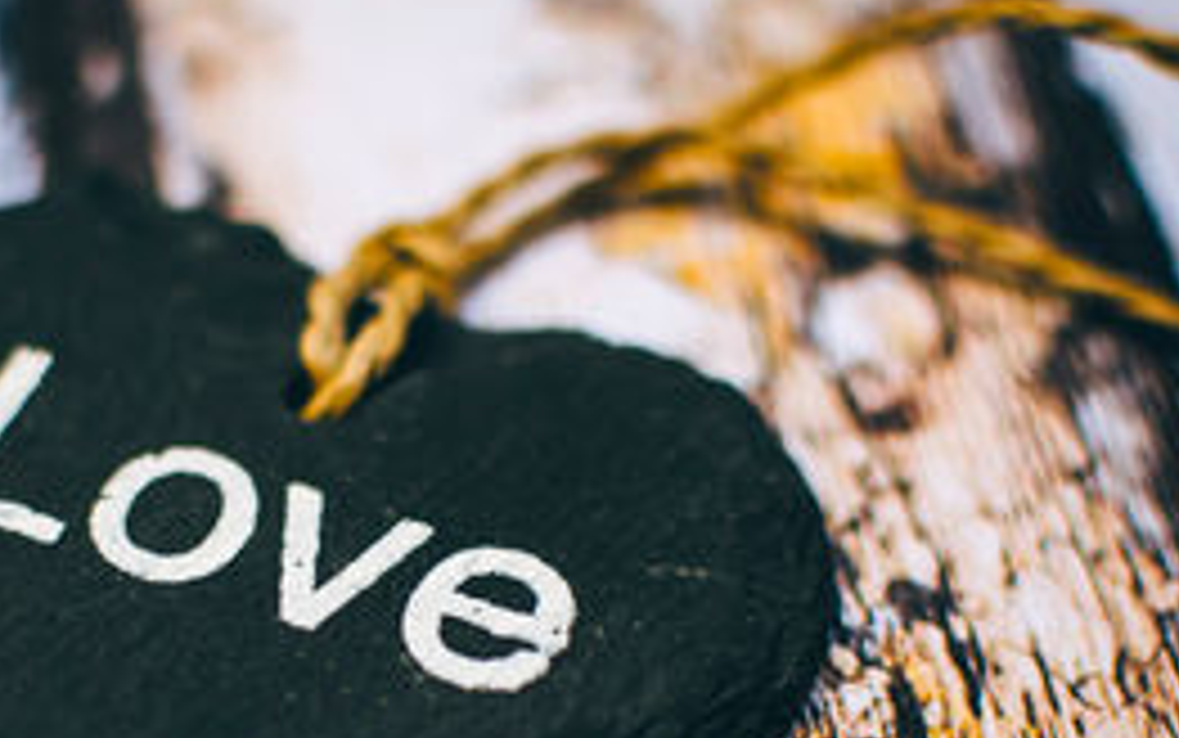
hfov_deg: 20.5
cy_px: 500
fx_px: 3245
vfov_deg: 13.0
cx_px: 349
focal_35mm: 101
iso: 250
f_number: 2.2
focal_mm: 35
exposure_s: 1/200
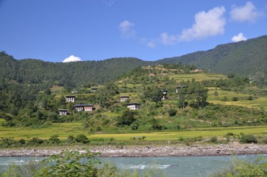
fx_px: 266
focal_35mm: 36
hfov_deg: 53.2
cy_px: 88
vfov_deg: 36.7
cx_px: 134
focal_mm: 24
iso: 100
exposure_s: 1/125
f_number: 5.6
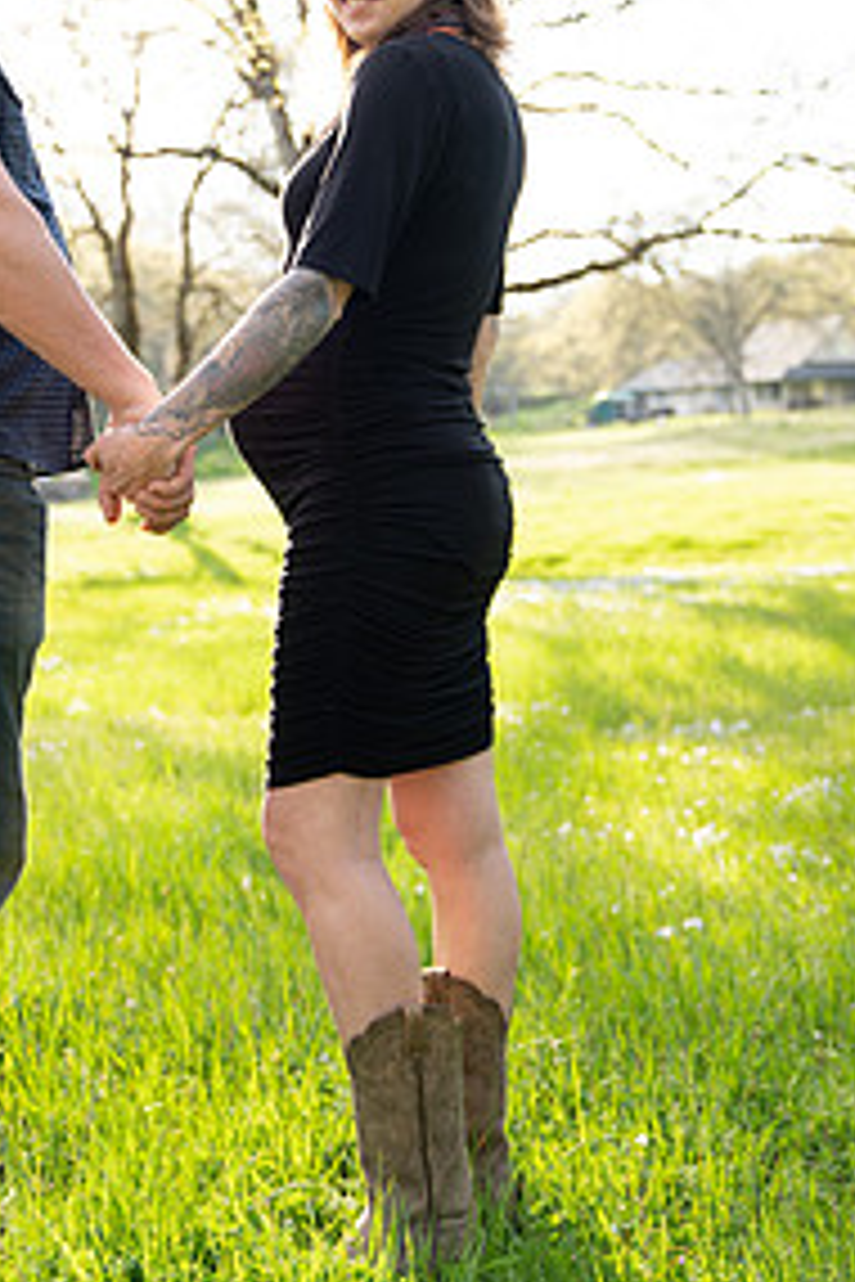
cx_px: 238
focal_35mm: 49
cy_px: 360
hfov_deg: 27.2
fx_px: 1745
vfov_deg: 39.5
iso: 160
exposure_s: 1/250
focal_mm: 31
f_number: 2.8
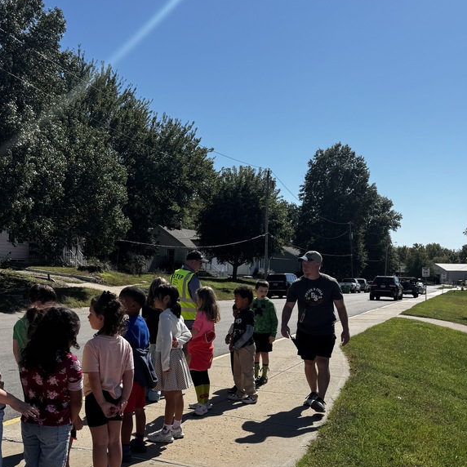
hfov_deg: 43.7
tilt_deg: -4.3
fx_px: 580
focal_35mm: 38
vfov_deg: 42.9
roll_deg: -0.1
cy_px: 334
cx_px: 194
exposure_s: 1/5814
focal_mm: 6.76
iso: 80
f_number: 1.78
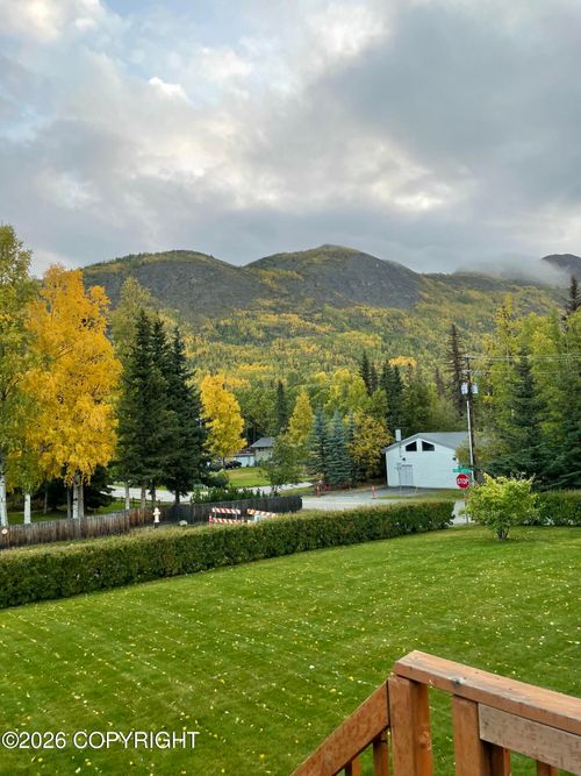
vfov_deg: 67.3
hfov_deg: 53.0
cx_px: 290
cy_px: 388
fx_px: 582
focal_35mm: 26
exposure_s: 1/175
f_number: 1.6
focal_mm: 4.2
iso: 32
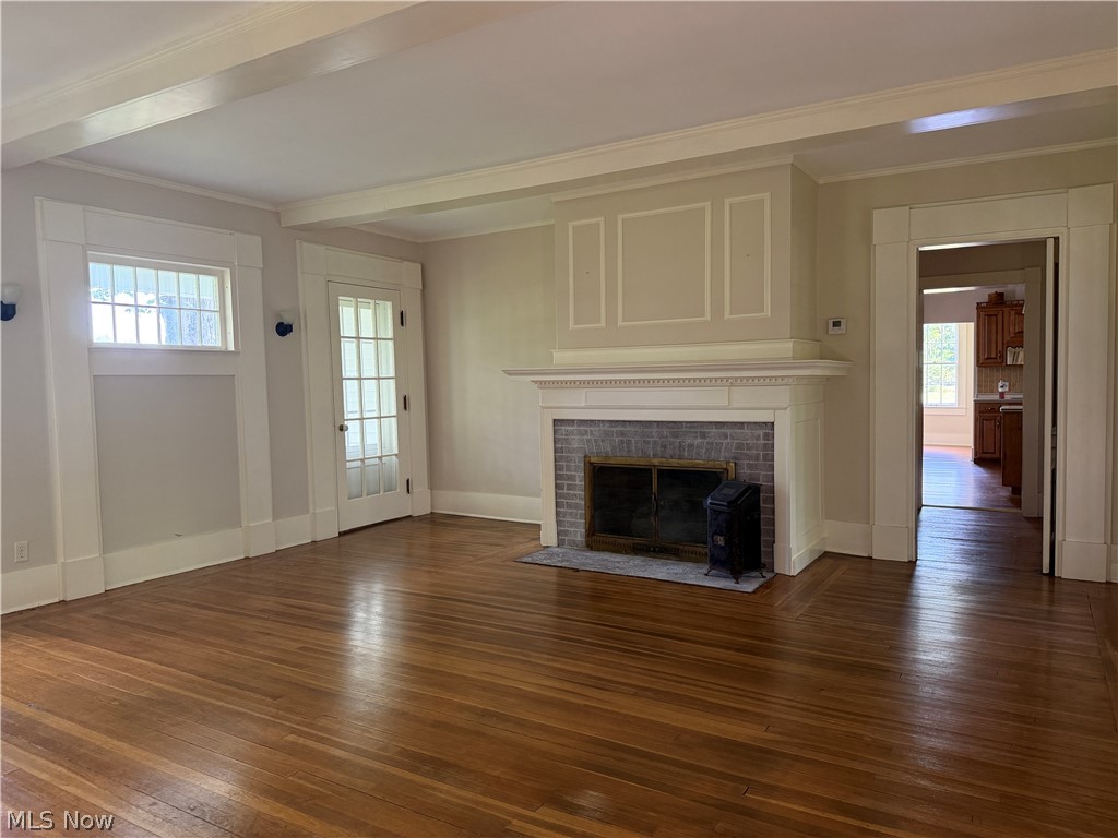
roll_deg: +1.5
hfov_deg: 71.6
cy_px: 419
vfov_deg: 56.8
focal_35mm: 24
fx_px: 775
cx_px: 559
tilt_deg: -3.3
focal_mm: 6.76
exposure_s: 1/60
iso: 250
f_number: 1.78
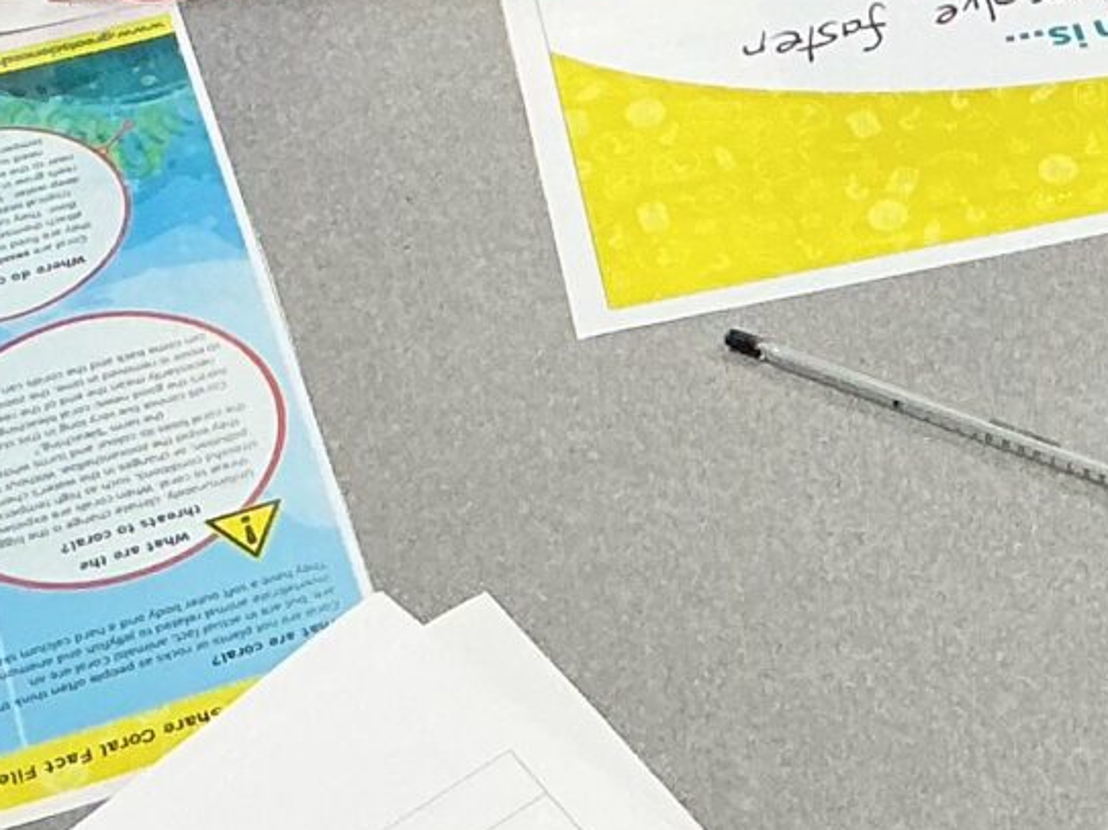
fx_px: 4383
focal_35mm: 137
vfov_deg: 10.2
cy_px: -648
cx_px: 1349
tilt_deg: -34.6
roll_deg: -3.7
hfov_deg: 14.0
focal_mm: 3
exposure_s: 1/100
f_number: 1.8
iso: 64
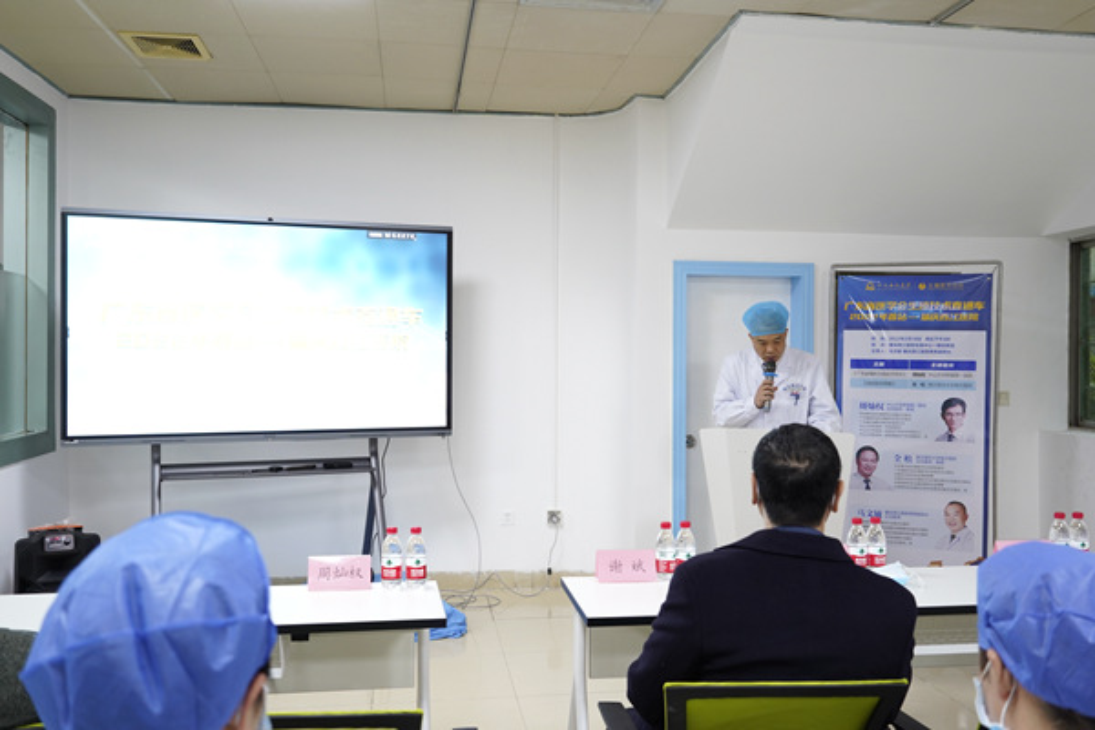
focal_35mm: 33
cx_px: 548
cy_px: 365
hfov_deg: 57.2
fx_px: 1004
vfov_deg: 40.0
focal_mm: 33
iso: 1000
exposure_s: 1/30
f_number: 4.5
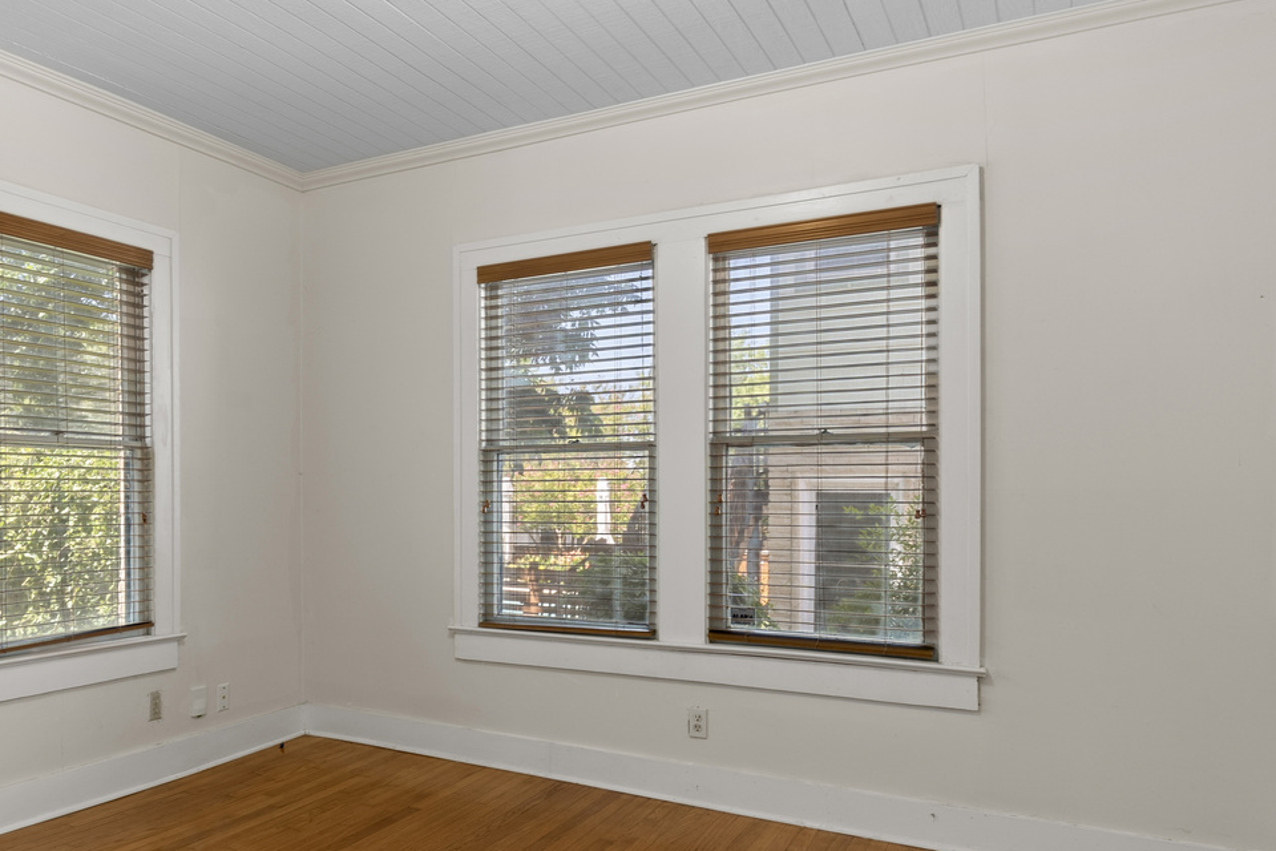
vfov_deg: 47.7
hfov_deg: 66.5
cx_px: 486
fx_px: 957
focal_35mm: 27
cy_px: 500
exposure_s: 1/3
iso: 320
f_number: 7.1
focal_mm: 16
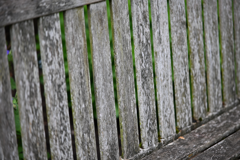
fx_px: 900
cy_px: 80
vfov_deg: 10.2
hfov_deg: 15.2
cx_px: 120
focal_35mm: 135
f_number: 2.2
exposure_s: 1/500
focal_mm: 90
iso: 100
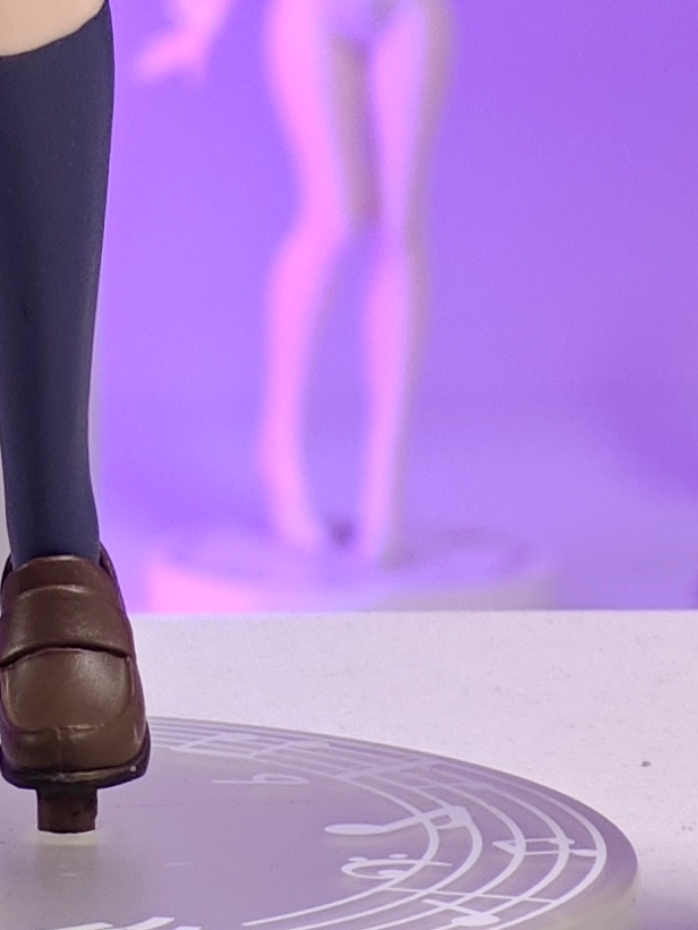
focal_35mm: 318
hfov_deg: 4.7
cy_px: -556
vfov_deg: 6.1
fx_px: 8547
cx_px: 78
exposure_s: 1/18.1
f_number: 2.4
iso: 400
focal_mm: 7.48
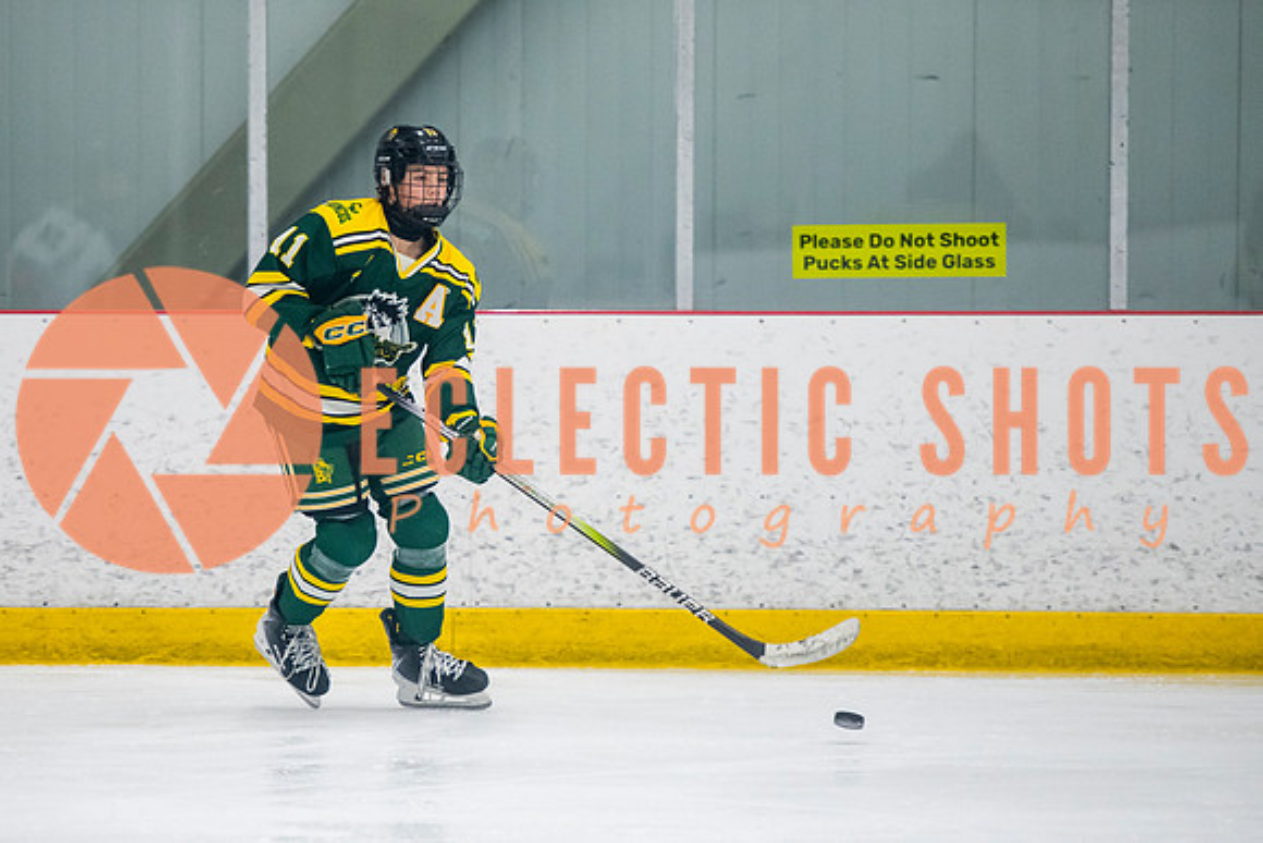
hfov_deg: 7.9
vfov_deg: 5.3
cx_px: 427
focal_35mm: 260
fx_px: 9134
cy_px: 443
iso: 2500
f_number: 3.2
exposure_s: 1/640
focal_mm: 175
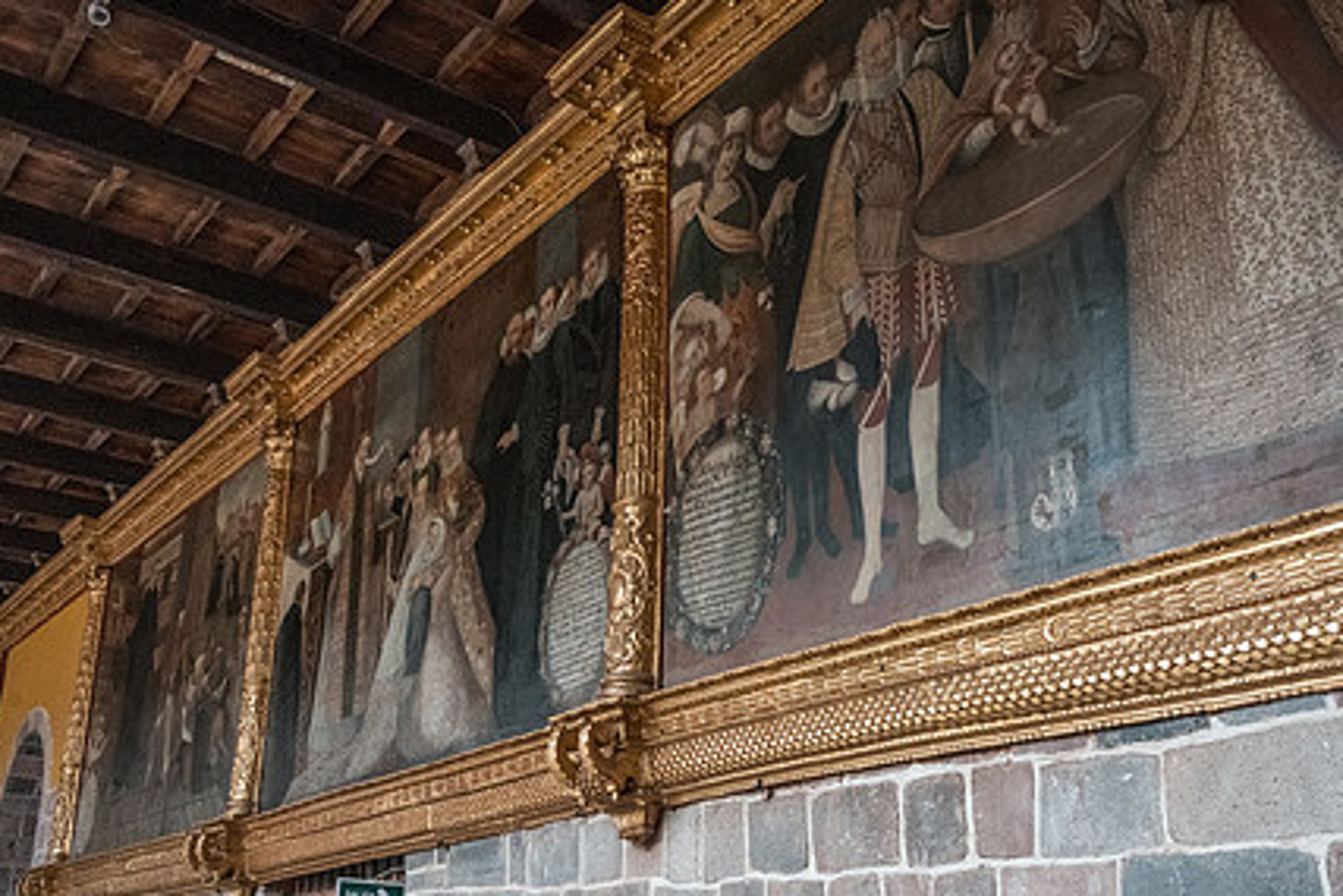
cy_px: 501
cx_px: 692
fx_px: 1418
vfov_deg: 35.0
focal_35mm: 38
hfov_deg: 50.7
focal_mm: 28
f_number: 8
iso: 12800
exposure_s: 1/125
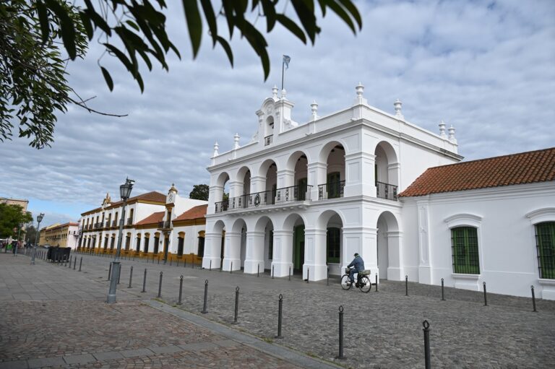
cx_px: 278
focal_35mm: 24
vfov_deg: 53.1
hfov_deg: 73.8
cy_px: 184
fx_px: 370
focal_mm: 24
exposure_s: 1/1600
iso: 320
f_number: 6.3
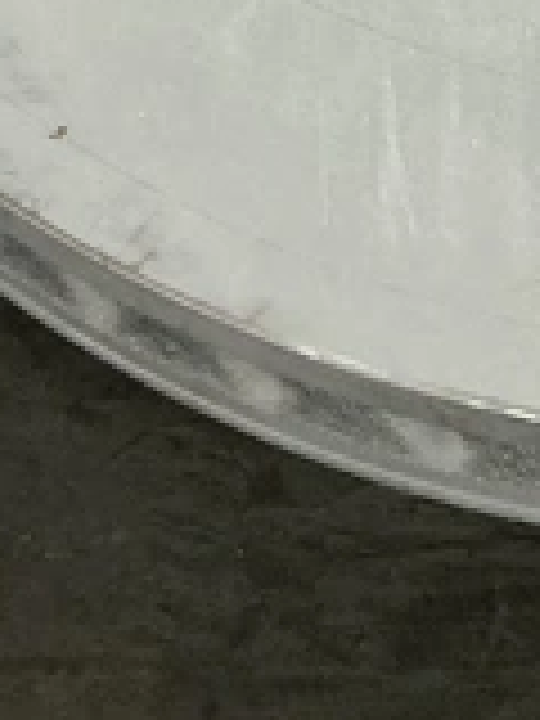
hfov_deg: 11.1
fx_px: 2725
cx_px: 657
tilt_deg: -52.0
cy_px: -403
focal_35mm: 131
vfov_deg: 14.0
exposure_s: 1/40
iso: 320
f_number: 1.8
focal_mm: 3
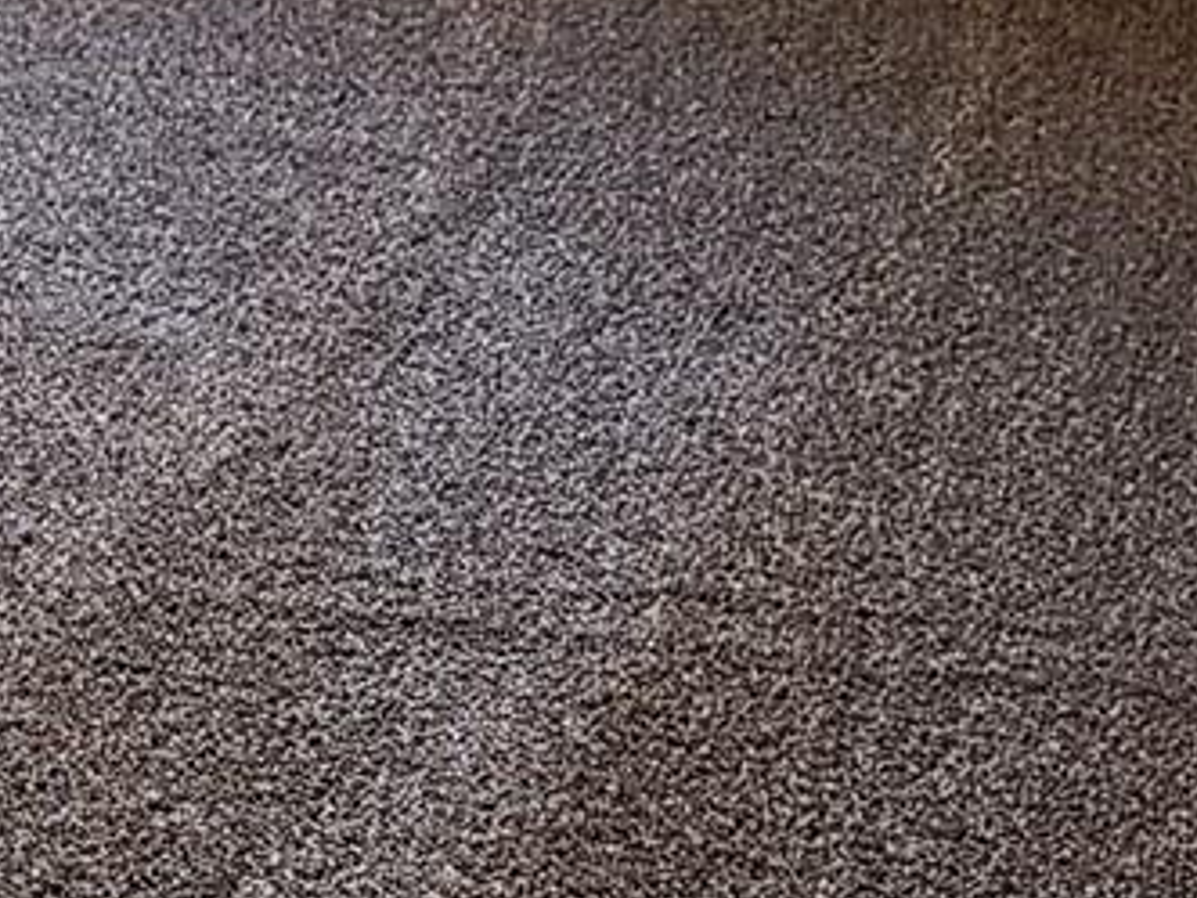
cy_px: -1021
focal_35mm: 142
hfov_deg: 13.4
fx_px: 4910
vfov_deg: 9.6
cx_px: -317
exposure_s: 1/120
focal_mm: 6.4
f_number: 1.8
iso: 200
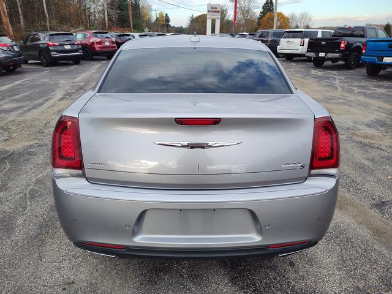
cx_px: 196
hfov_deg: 73.9
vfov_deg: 58.9
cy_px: 147
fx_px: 260
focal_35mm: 23
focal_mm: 5.56
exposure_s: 1/594
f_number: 1.88
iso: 100
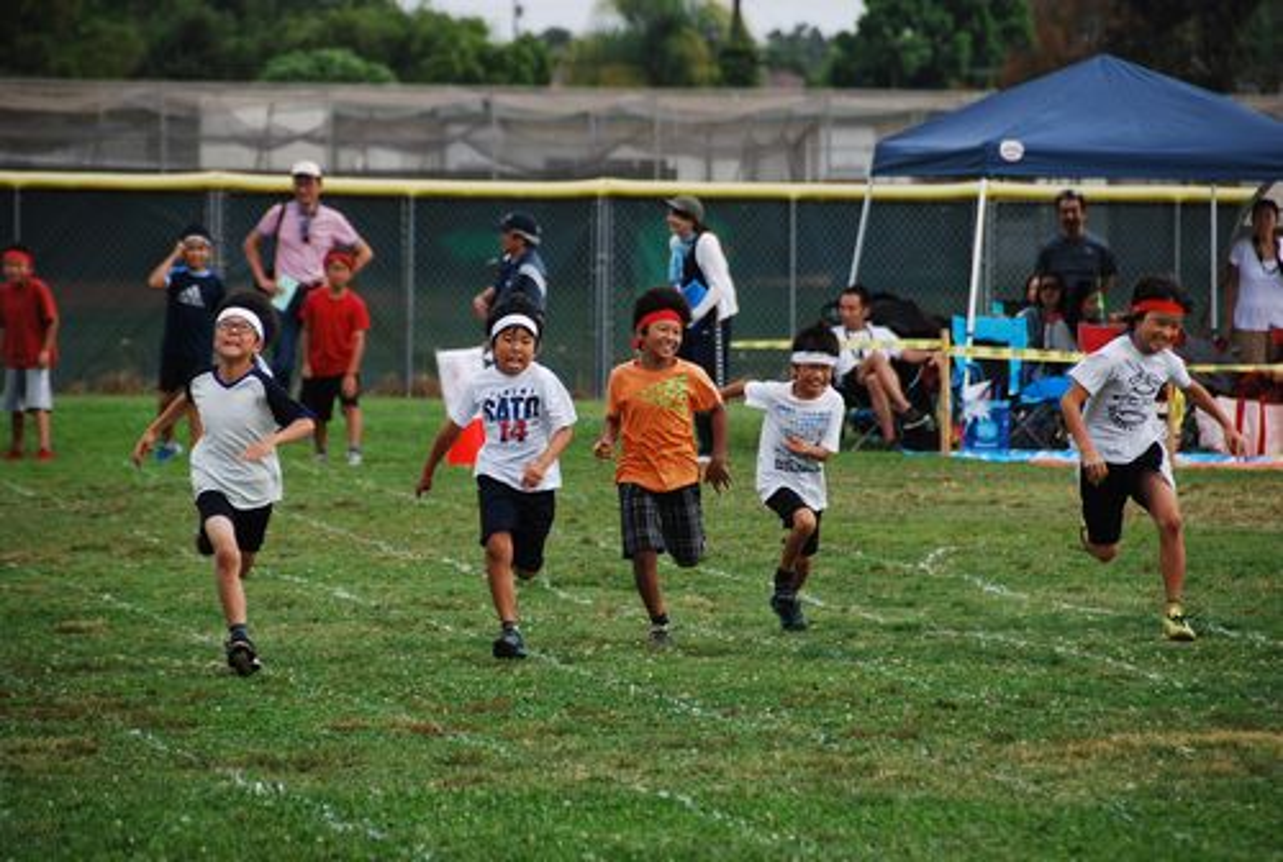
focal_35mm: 300
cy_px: 431
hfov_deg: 6.9
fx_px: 10717
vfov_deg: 4.6
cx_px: 642
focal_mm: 200
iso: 220
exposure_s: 1/500
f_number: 5.6
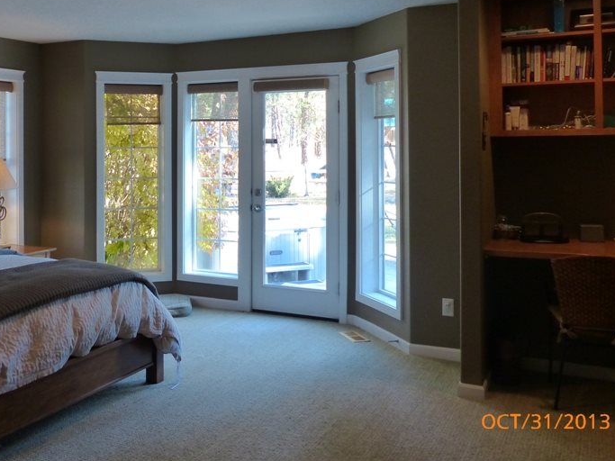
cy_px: 145
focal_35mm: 39
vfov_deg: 36.3
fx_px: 693
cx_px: 208
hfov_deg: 47.1
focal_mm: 4.5
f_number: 2.8
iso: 400
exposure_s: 1/100
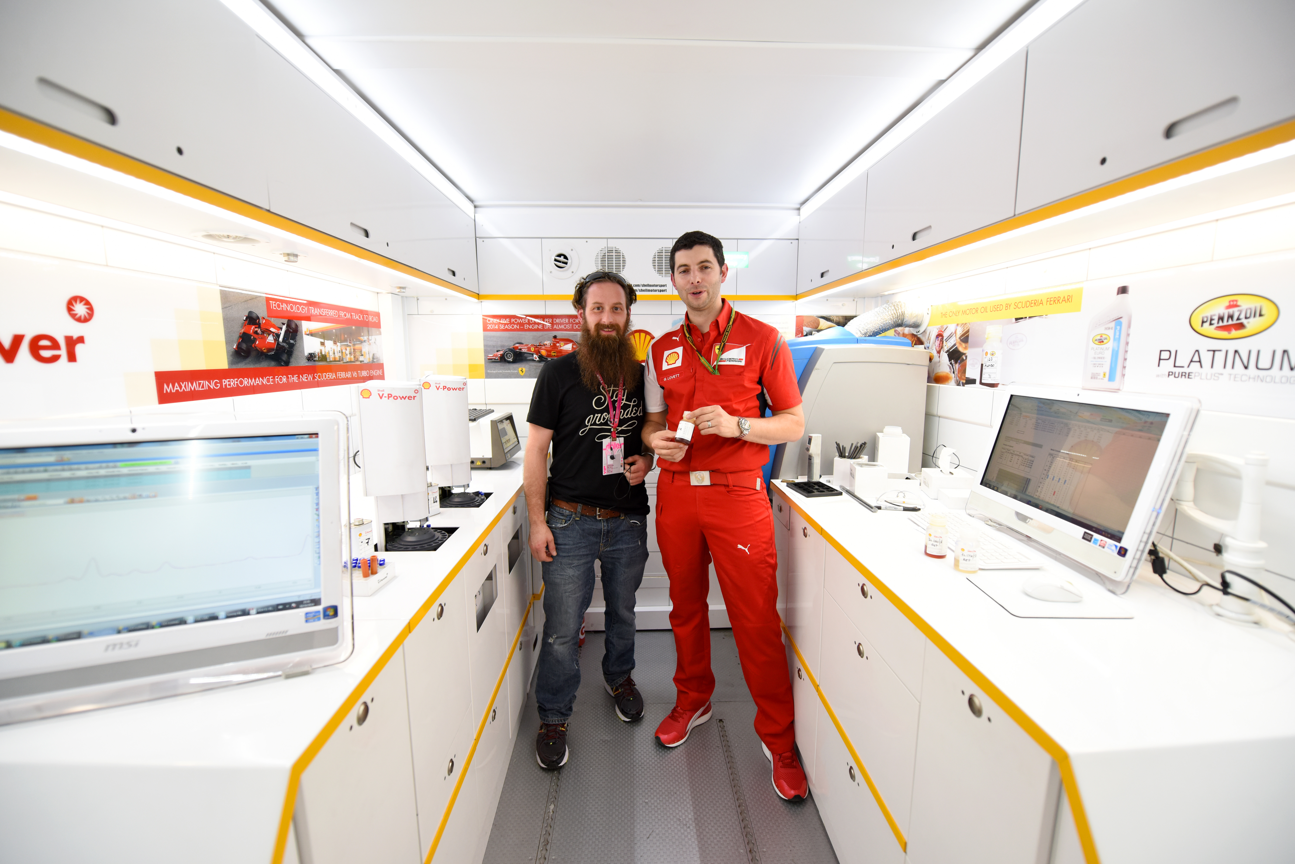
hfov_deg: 104.2
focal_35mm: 14
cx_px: 648
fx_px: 504
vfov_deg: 81.2
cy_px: 432
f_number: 3.2
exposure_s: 1/250
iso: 800
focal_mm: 14
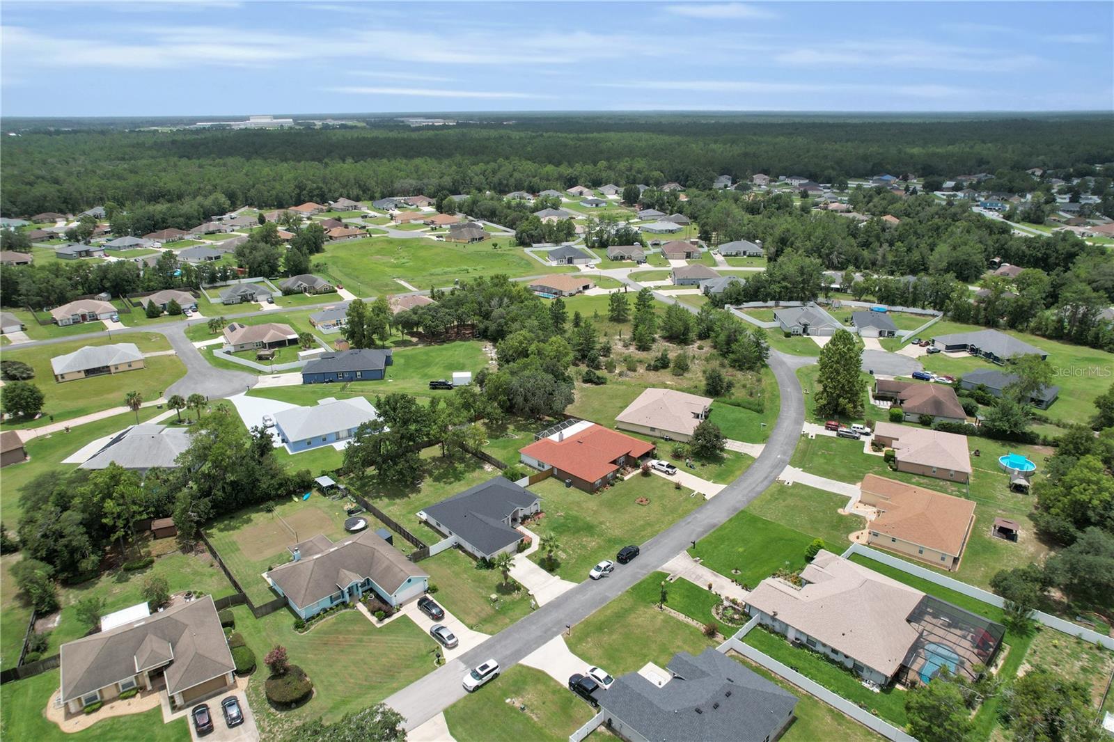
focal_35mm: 22
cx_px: 557
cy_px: 371
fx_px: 681
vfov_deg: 57.2
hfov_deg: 78.6
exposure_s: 1/2500
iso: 120
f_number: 2.8
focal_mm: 8.38
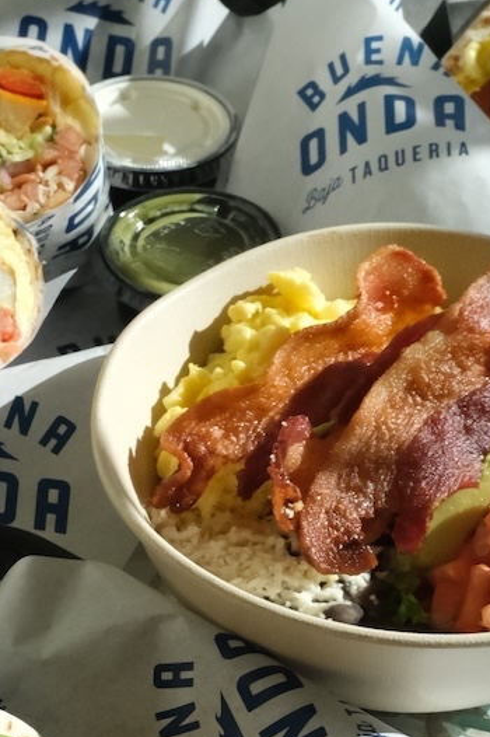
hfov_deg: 11.9
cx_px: -45
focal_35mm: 113
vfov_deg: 17.4
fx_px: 2310
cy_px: 839
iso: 3200
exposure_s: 1/4000
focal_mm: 22.3
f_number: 9
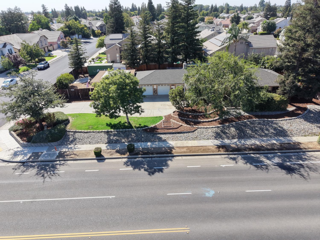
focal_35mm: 24
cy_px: 120
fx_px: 222
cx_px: 160
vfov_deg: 56.8
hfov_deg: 71.6
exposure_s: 1/3200
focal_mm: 8.67
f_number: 1.8
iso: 400
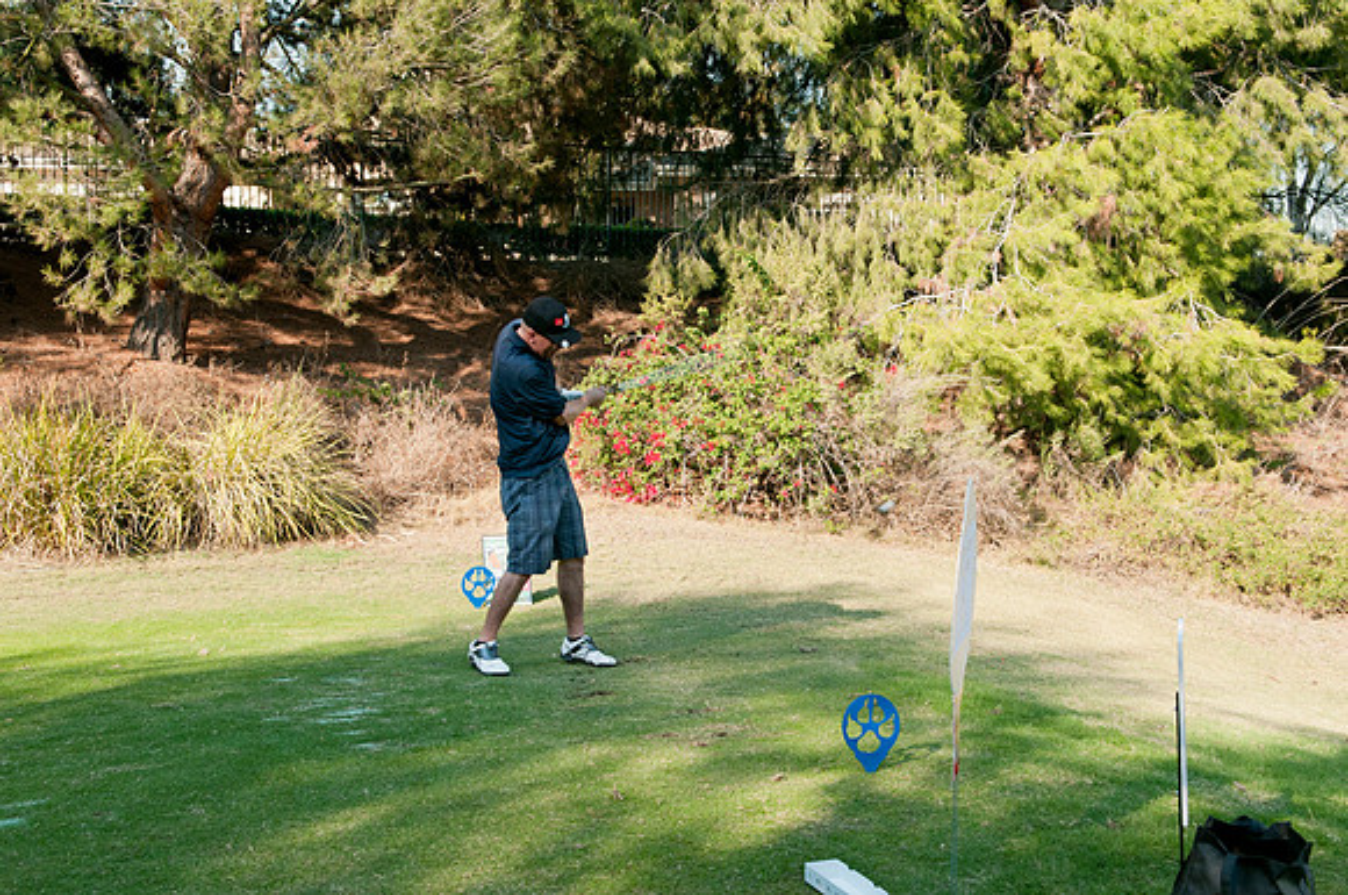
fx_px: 1570
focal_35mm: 42
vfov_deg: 31.8
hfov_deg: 46.5
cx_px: 674
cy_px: 448
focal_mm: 28
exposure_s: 1/160
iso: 250
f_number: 6.3
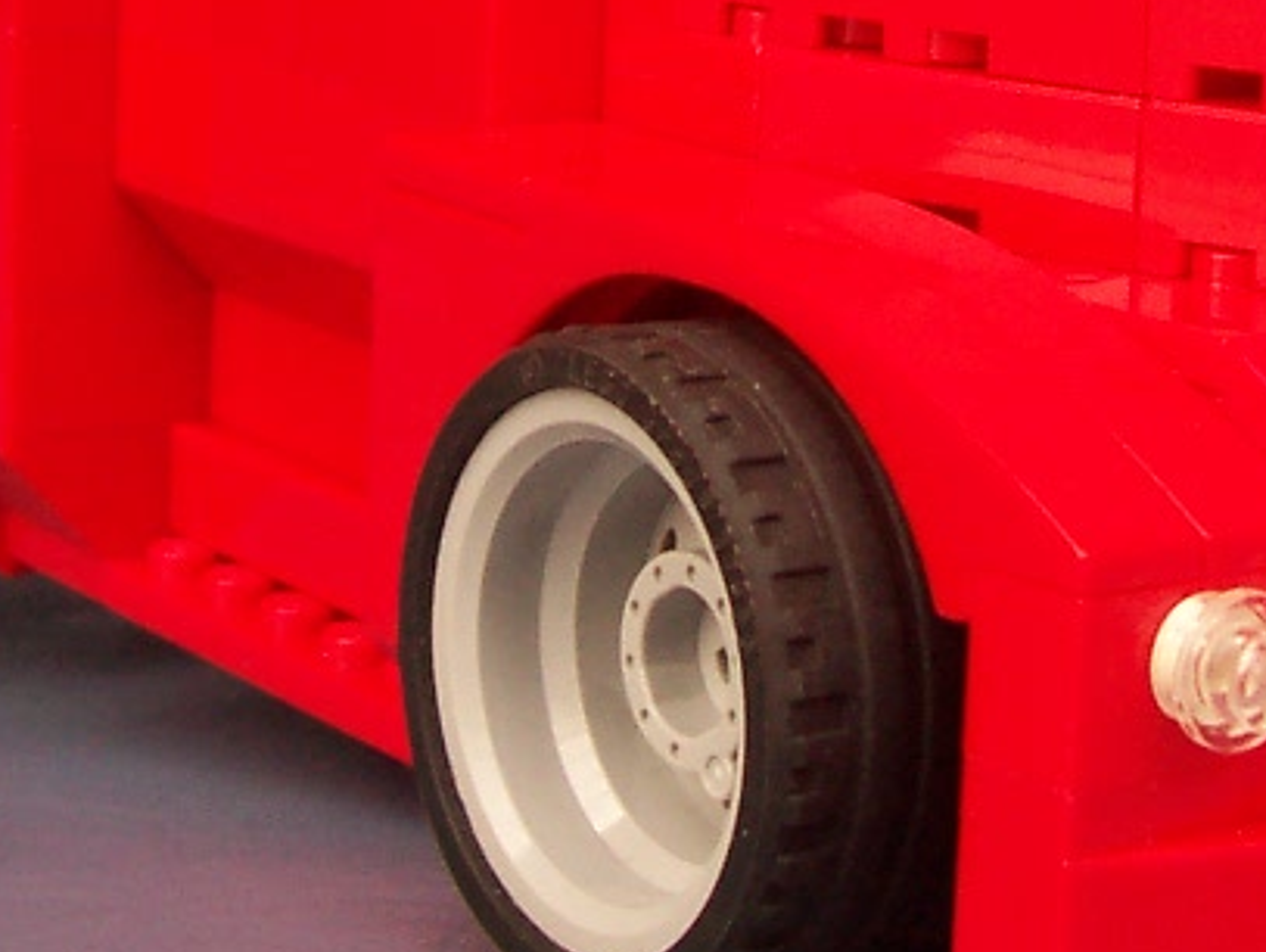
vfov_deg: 13.4
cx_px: 784
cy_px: 31
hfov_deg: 18.0
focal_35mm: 109
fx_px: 3990
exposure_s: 1/250
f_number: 2.8
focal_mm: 5.6
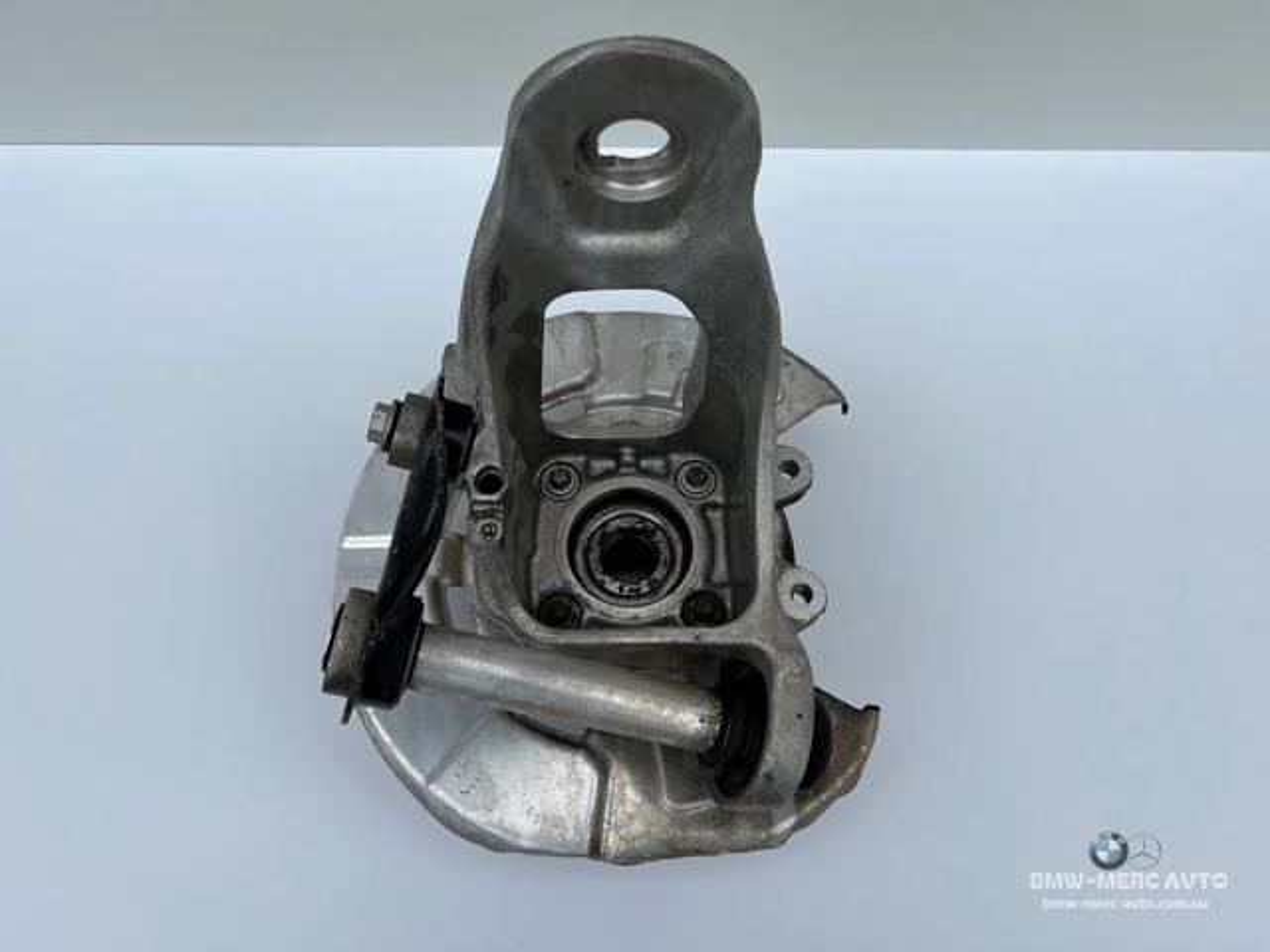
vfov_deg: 53.1
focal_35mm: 26
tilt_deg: -68.0
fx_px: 954
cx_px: 635
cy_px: 476
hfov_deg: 67.3
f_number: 1.5
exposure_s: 1/3077
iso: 50
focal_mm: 5.7
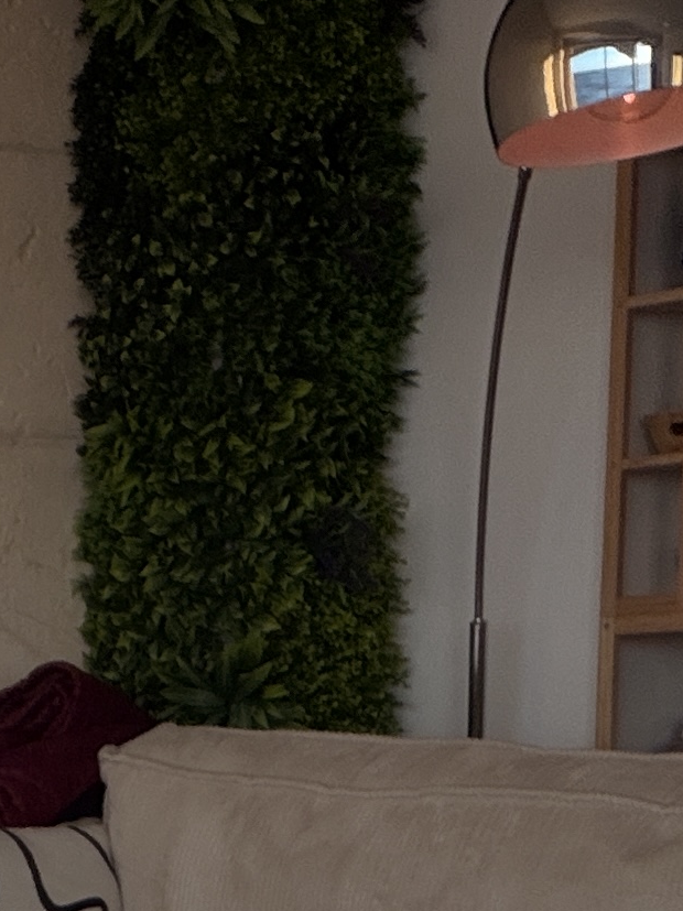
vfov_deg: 15.8
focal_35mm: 112
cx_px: -490
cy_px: 1454
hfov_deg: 12.3
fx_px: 2947
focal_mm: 2.71
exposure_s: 1/238
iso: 25
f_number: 1.9
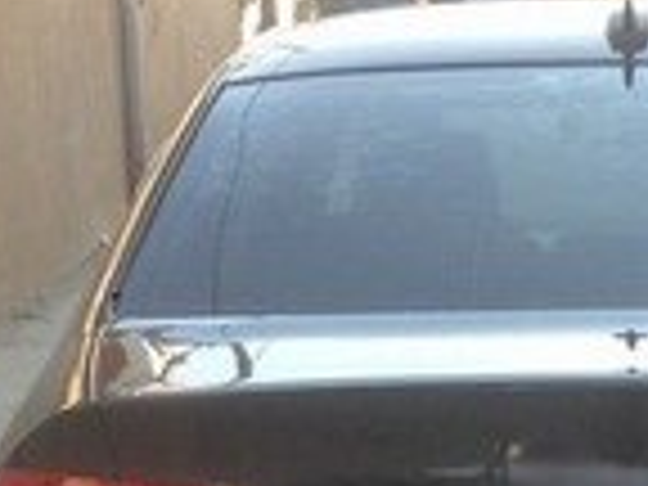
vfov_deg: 9.4
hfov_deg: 12.9
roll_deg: -2.2
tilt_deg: -15.0
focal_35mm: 151
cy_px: 862
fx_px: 2827
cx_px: 630
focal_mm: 4.12
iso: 50
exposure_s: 1/173
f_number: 2.4
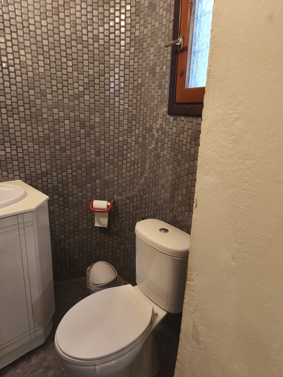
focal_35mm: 23
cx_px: 142
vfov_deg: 73.9
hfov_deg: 58.9
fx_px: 251
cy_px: 188
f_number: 1.7
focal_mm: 5.35
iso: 500
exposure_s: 1/50
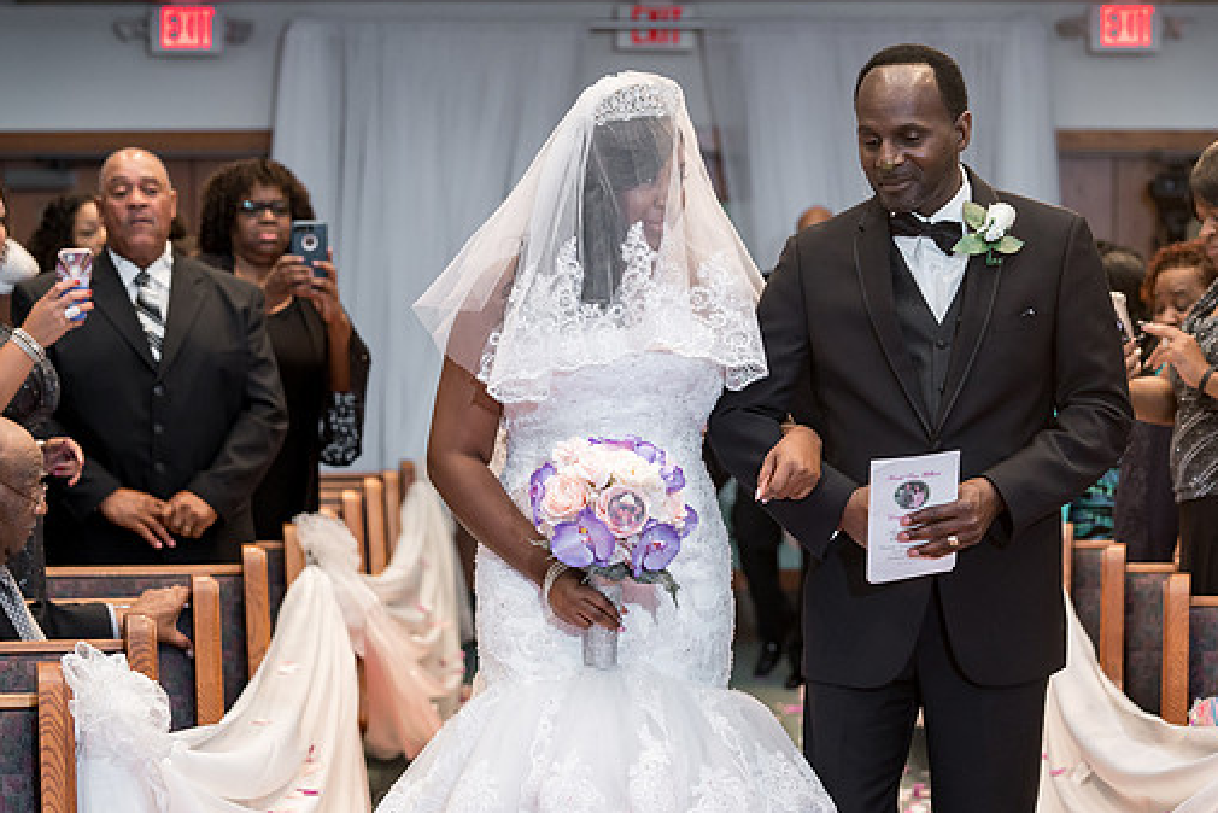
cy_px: 405
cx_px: 767
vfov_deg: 12.5
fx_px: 3723
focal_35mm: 110
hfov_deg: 18.6
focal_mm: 87
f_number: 4
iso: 1600
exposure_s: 1/200
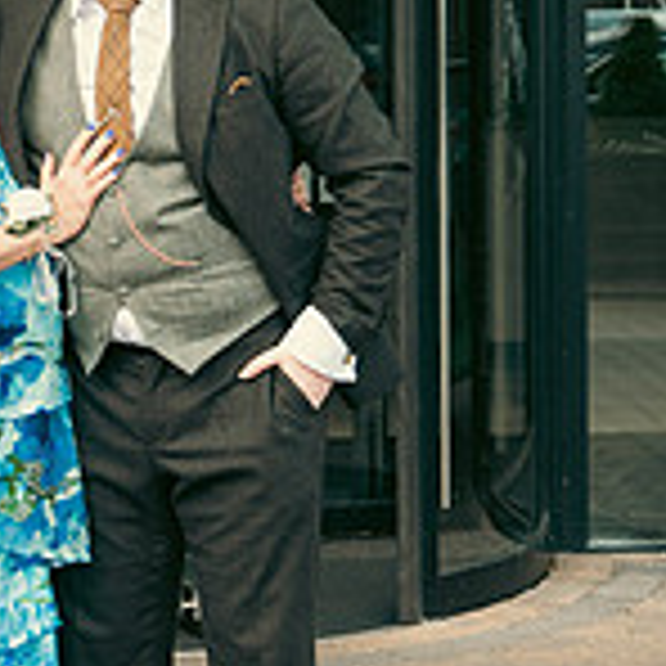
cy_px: 254
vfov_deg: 11.6
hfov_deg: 11.5
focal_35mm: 150
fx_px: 3265
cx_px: 32
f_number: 5
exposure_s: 1/250
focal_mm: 45
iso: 250
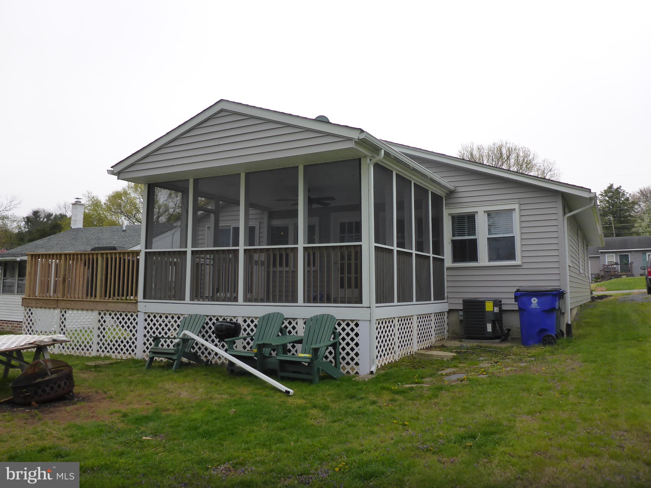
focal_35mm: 28
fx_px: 527
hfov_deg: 63.4
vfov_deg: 49.7
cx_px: 326
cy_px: 244
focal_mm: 4.9
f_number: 3.3
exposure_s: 1/1000
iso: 160
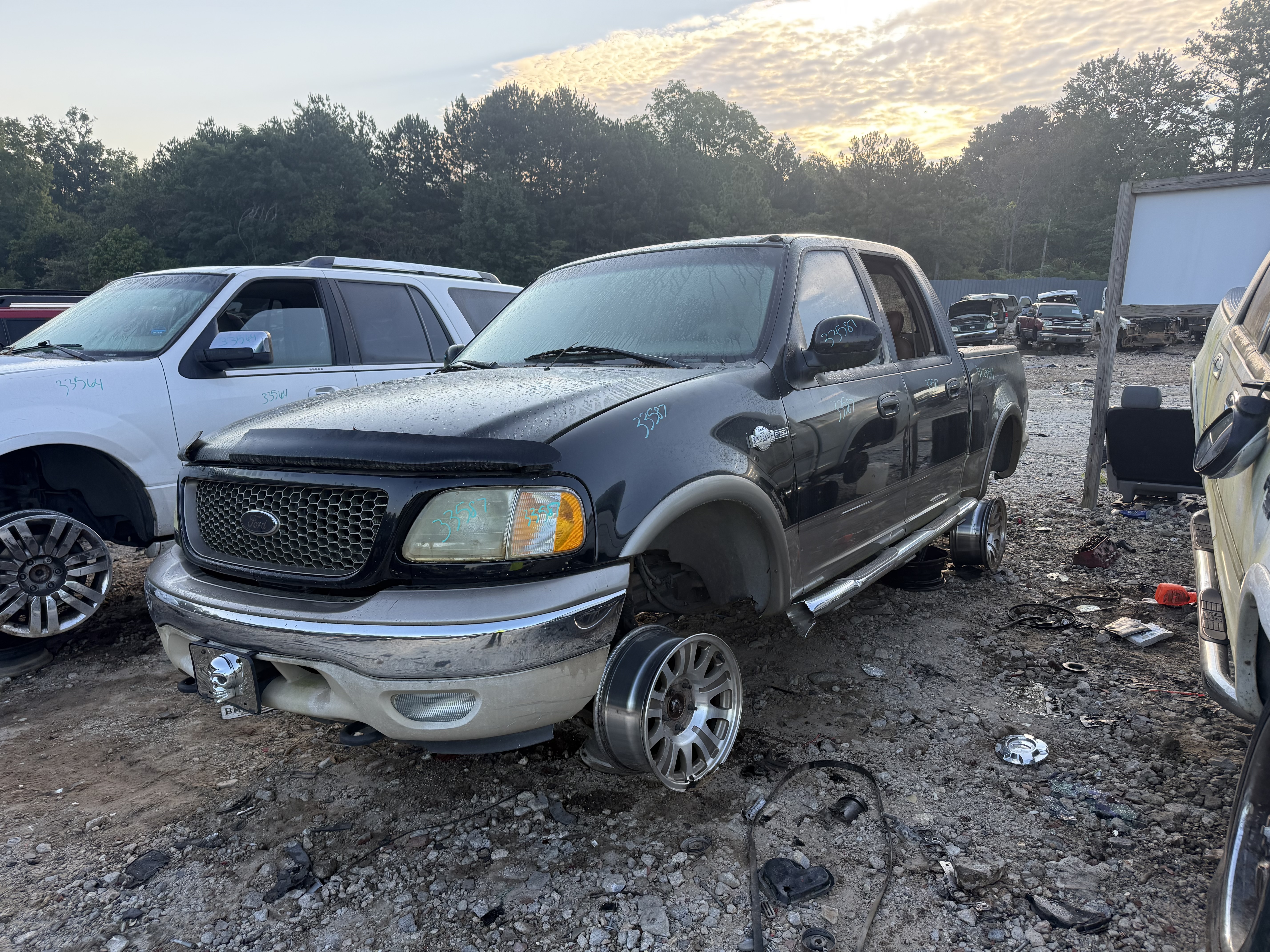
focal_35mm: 24
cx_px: 635
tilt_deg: -9.7
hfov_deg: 71.6
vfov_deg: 56.8
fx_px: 881
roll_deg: +0.4
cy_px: 476
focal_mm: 6.76
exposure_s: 1/772
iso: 100
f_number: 1.78
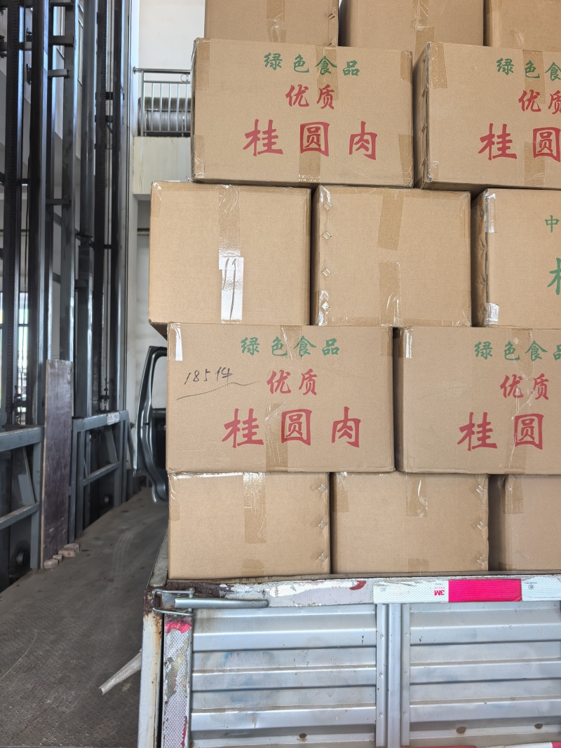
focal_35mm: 27
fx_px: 584
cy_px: 374
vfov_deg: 65.3
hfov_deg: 51.3
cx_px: 280
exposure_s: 1/100
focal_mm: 6.98
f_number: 1.4
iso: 80
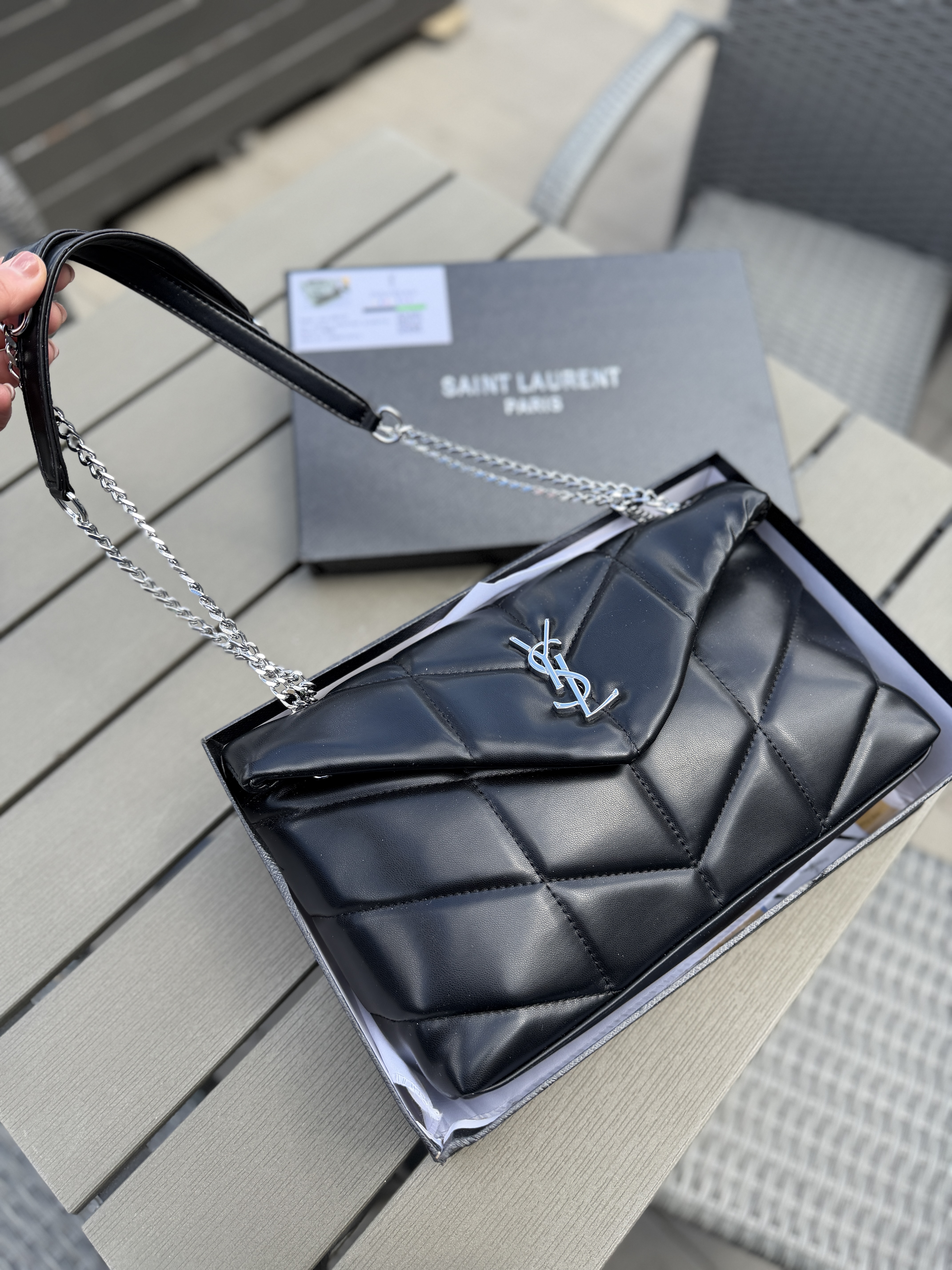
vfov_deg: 71.6
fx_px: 880
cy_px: 635
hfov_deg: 56.8
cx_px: 476
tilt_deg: -61.9
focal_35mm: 24
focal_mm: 6.76
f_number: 1.78
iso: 100
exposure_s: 1/1230
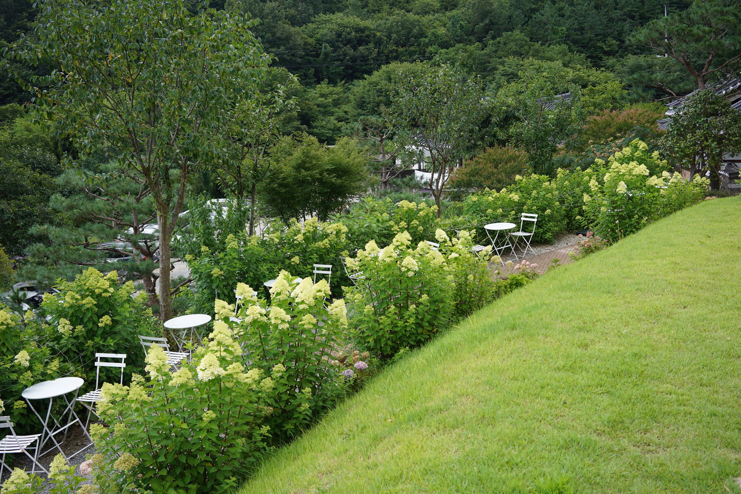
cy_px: 247
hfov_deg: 54.4
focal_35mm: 35
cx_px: 370
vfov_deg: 37.9
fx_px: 720
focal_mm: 35
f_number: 5
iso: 100
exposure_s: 1/100
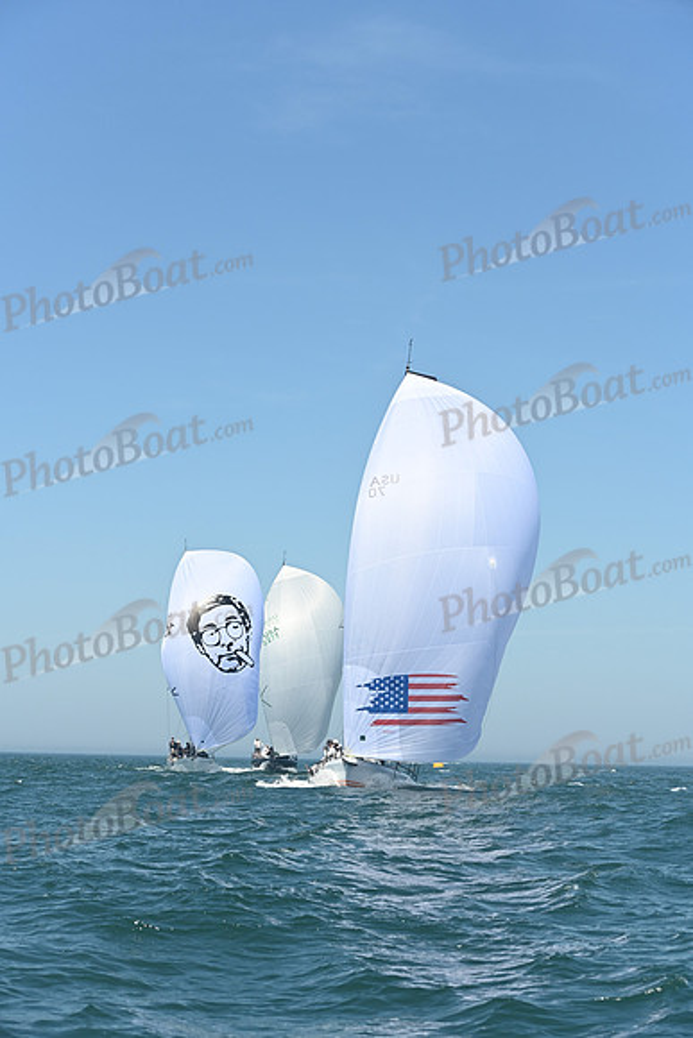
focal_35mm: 70
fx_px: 2020
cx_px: 346
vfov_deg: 28.8
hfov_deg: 19.5
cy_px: 519
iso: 320
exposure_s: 1/1000
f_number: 6.3
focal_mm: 70
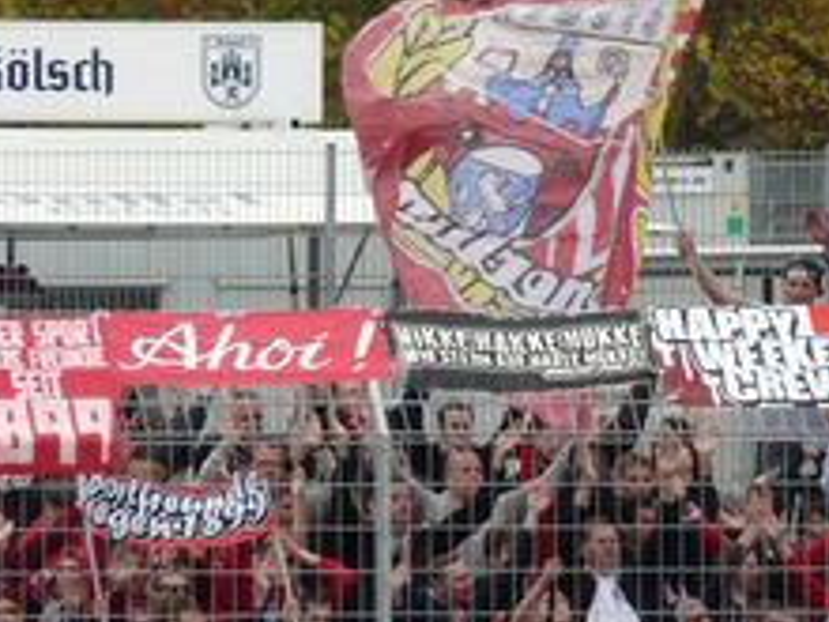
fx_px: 21506
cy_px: 228
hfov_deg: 2.2
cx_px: 678
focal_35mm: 898
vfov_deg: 1.7
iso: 320
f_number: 3.7
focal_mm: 61.7
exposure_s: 1/500
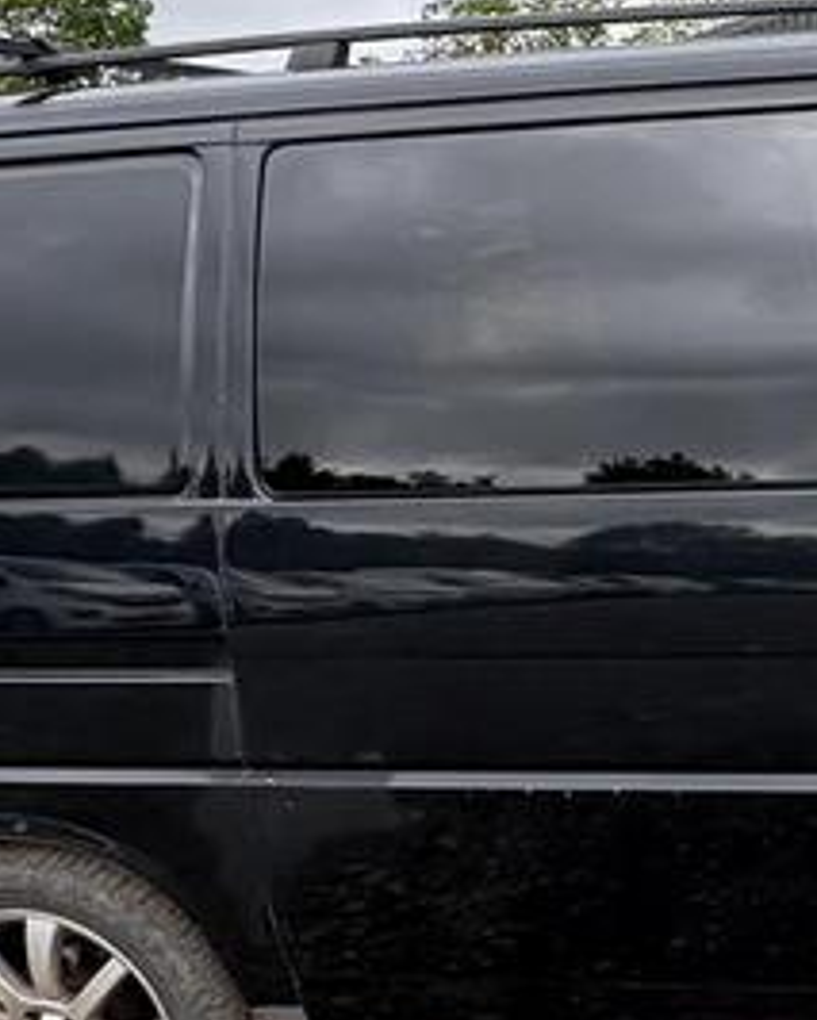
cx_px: 1101
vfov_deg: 40.2
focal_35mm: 46
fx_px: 1390
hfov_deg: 26.8
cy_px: 445
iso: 64
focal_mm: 2.22
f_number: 2.2
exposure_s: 1/591
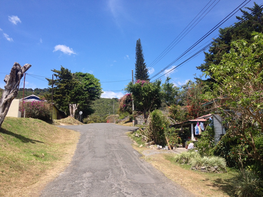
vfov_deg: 40.7
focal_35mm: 35
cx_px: 132
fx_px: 266
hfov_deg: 52.6
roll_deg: +0.8
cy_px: 98
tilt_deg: +7.7
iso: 50
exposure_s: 1/986
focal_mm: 4.28
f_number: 2.4
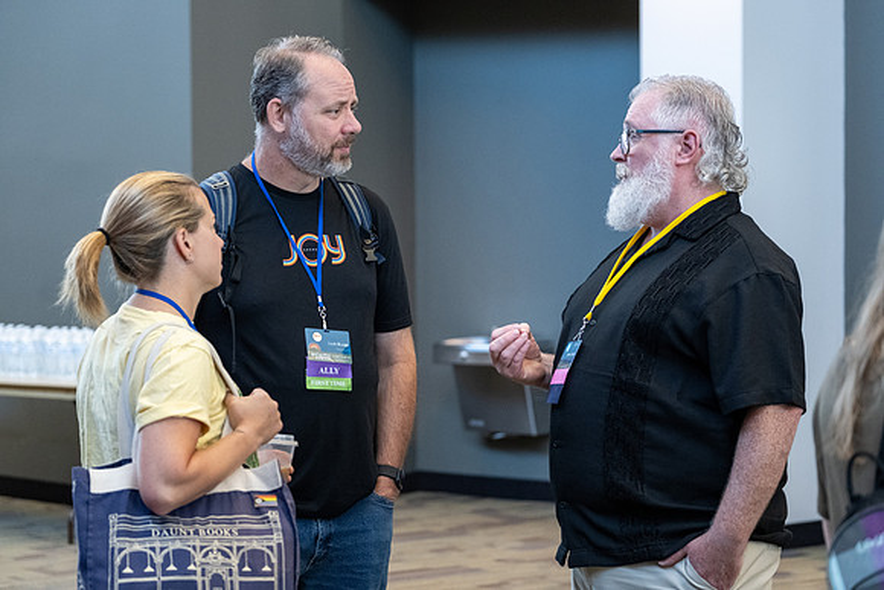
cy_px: 295
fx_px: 2628
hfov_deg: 19.1
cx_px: 442
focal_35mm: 107
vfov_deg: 12.8
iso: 2500
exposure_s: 1/105
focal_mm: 71.5
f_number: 2.8
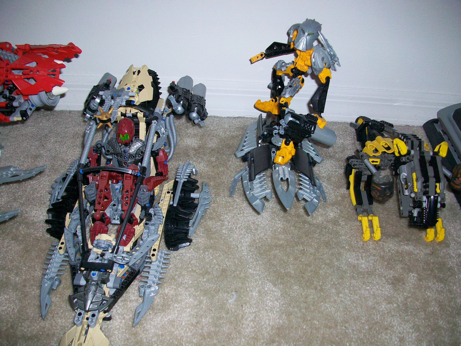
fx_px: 426
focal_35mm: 32
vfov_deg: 44.2
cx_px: 230
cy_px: 173
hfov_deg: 56.8
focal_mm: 5.7
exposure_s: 1/60
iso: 120
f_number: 2.8
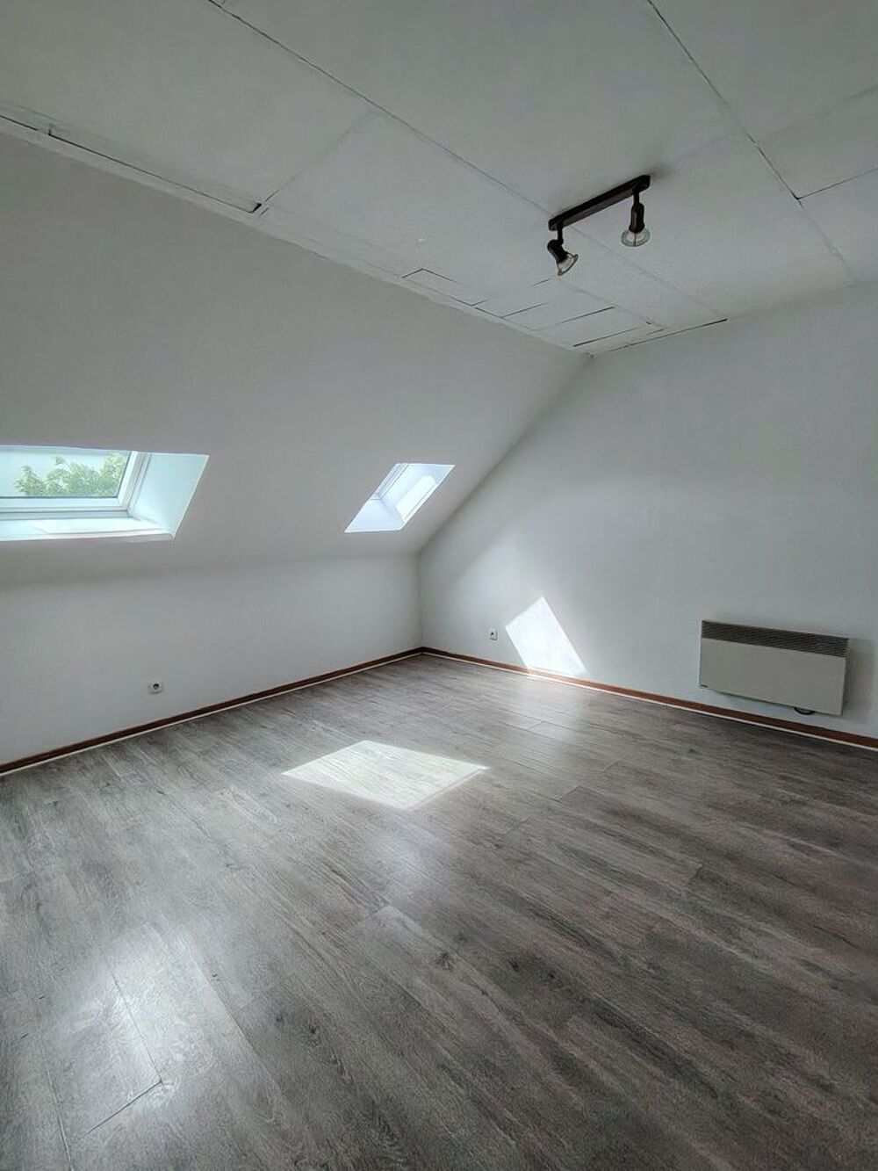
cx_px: 439
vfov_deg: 91.0
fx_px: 575
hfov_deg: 74.7
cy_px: 586
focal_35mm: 17
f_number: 2.2
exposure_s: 1/227
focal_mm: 1.42
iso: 100
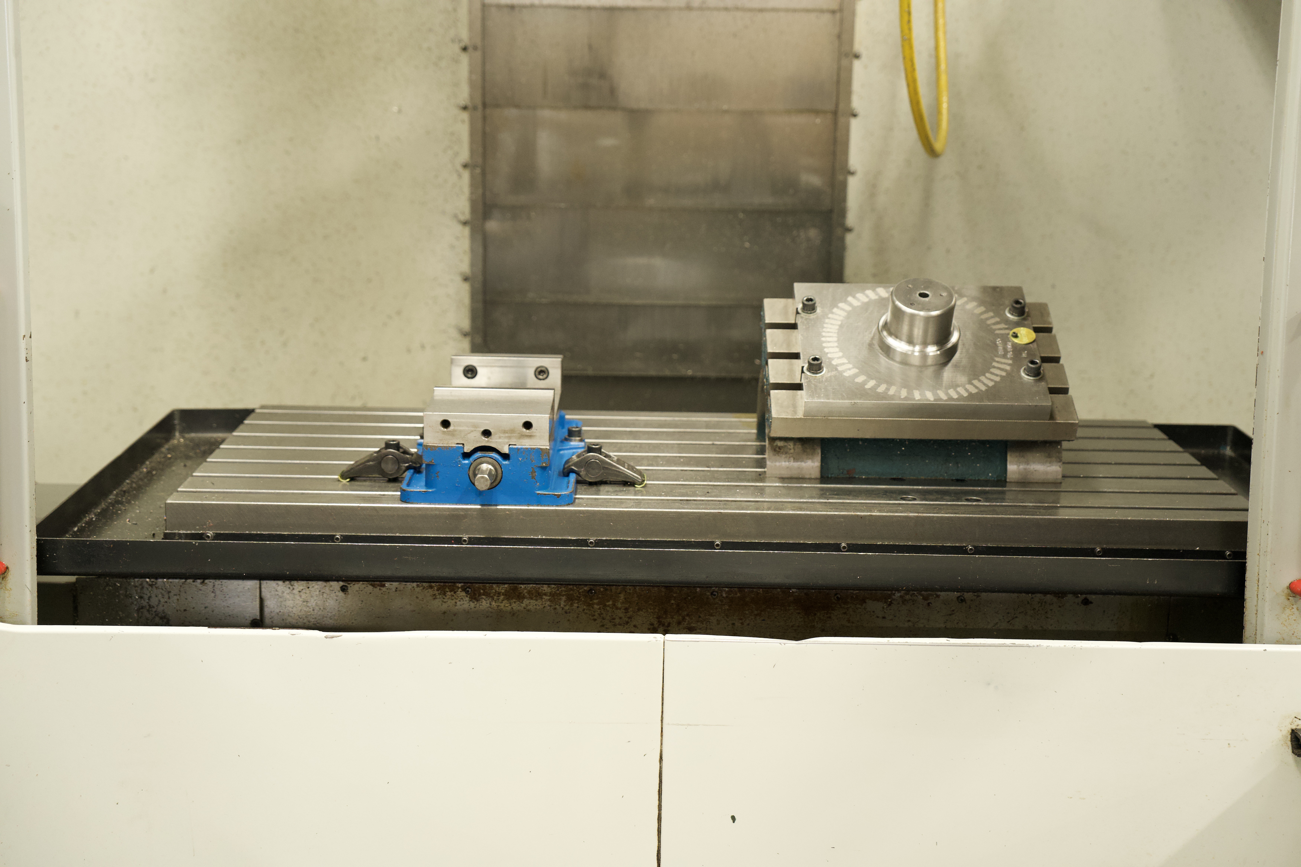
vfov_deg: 25.5
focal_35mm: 53
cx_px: 650
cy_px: 434
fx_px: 1915
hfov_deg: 37.5
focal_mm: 53
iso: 3200
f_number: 3.5
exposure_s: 1/160
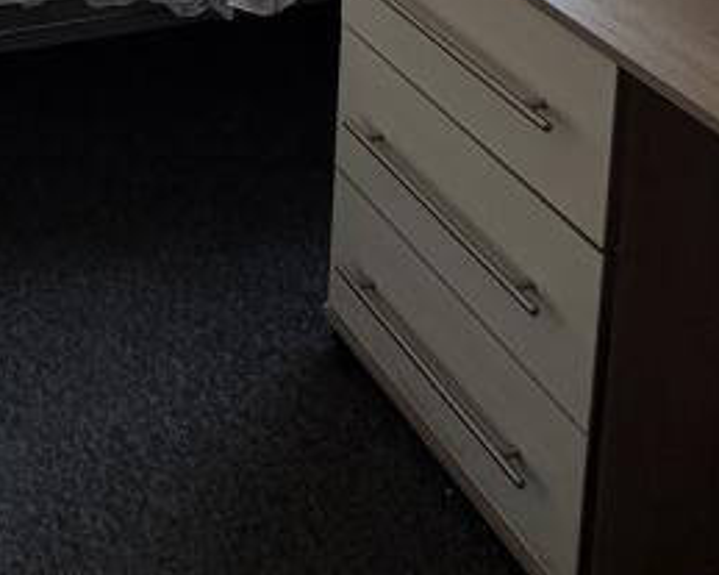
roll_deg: +0.7
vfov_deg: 18.7
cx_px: -205
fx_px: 1149
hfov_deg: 28.7
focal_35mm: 54
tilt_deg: -6.9
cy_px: -556
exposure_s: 1/100
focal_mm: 2.22
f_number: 2.2
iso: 125
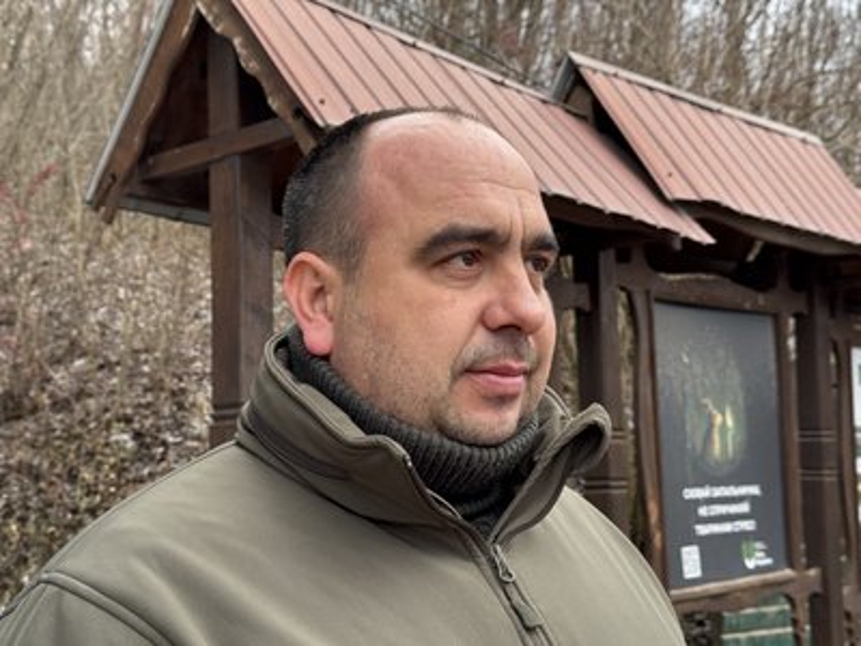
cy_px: 323
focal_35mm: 48
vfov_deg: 30.3
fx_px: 1194
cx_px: 430
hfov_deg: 39.7
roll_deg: +0.4
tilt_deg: +6.6
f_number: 1.78
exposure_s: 1/121
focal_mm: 6.76
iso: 50
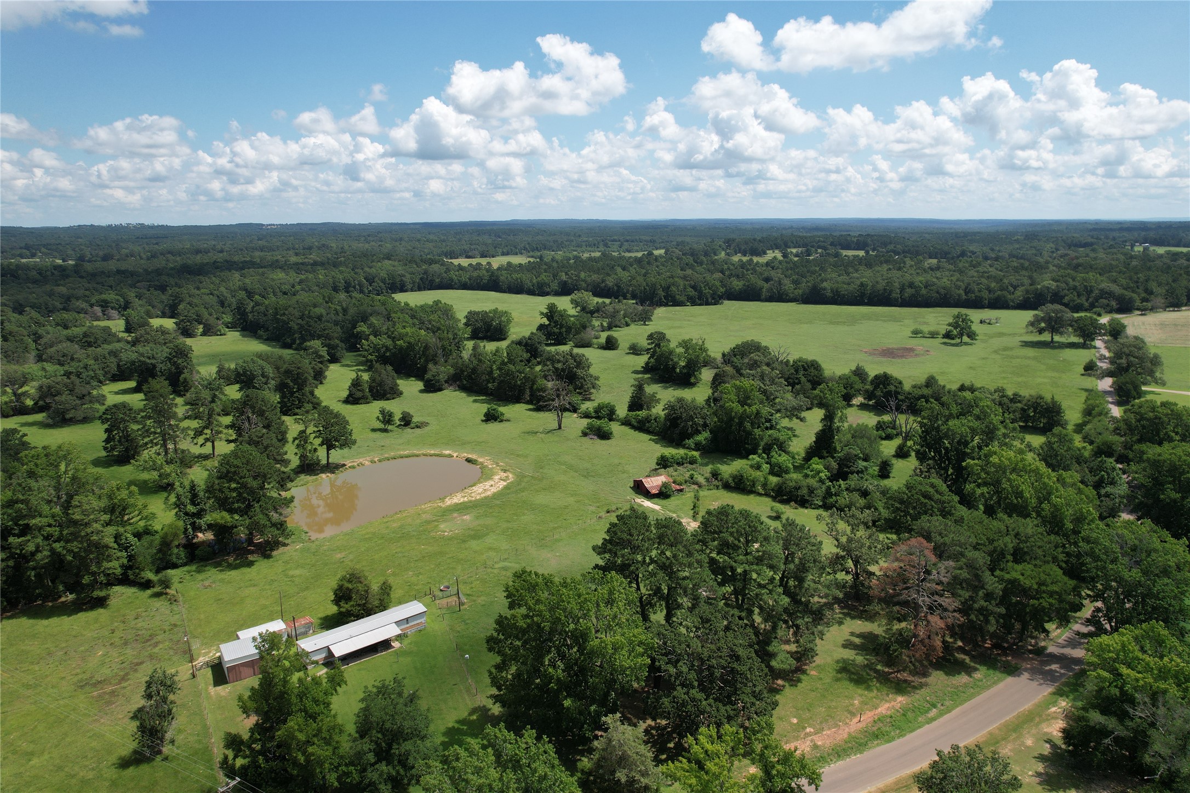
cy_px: 396
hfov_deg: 78.6
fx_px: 727
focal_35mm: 22
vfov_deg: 57.2
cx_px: 595
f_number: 2.8
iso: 100
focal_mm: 8.38
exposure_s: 1/2000
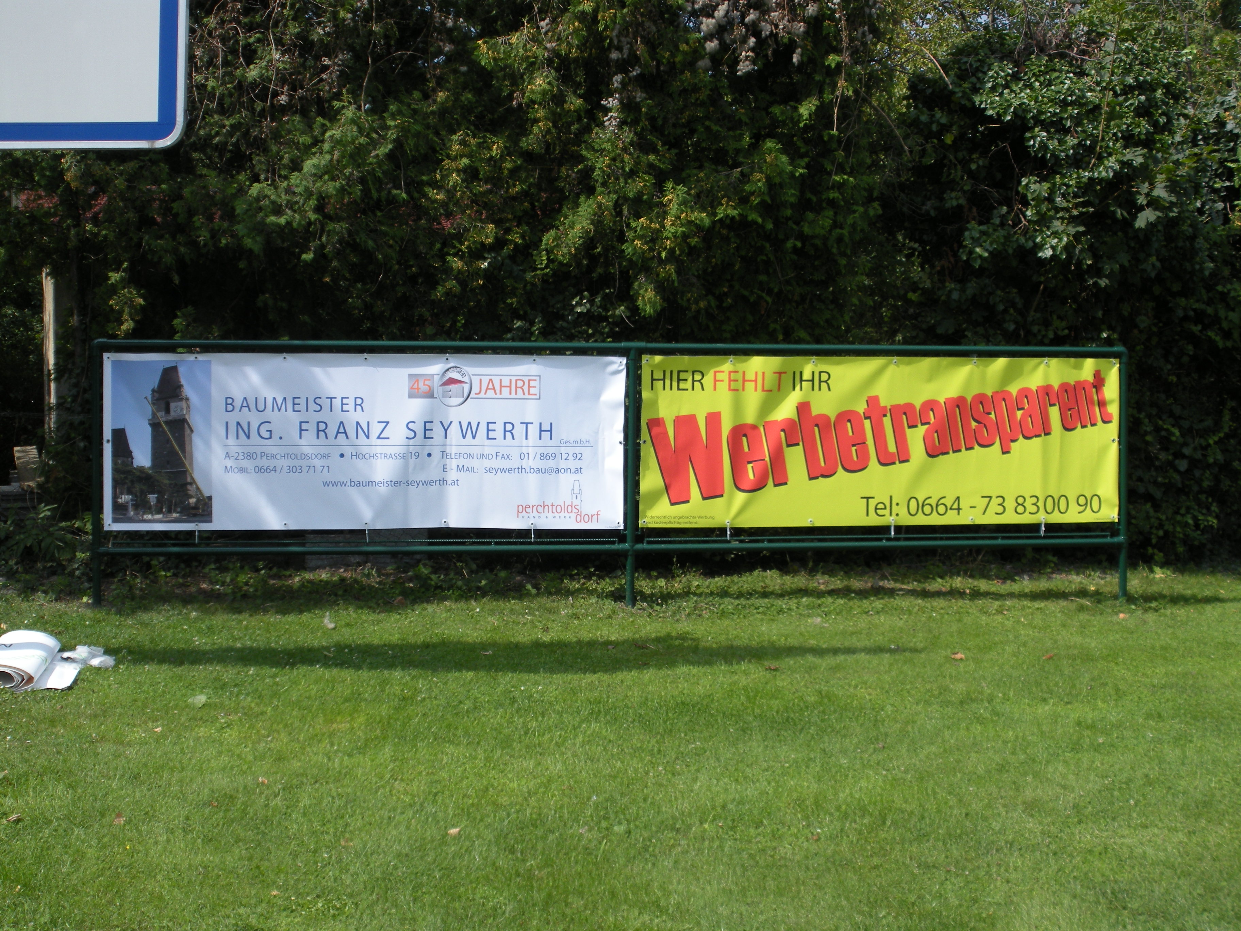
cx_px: 620
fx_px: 1864
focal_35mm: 52
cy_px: 466
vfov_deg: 28.0
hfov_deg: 36.8
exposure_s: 1/365
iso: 64
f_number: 4.4
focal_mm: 9.1
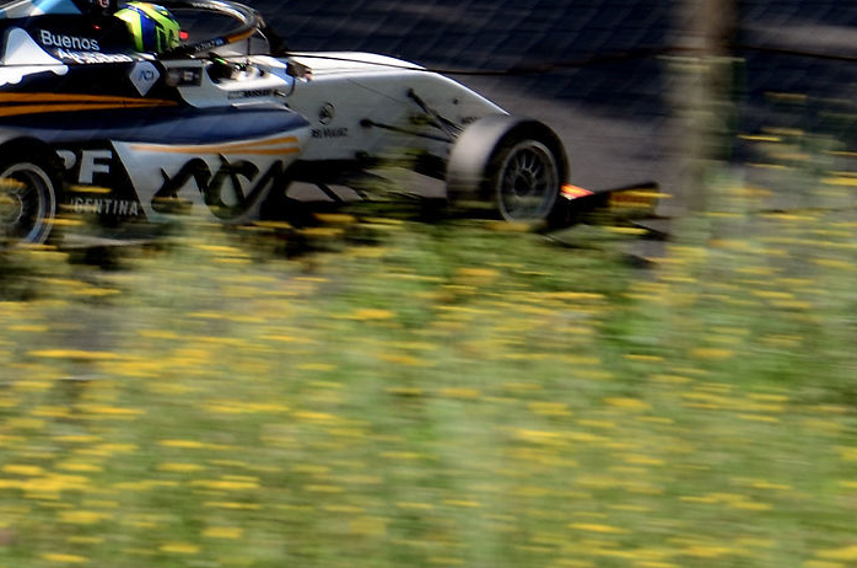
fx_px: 5392
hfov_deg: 9.0
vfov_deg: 6.0
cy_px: -18
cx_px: -173
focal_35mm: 227
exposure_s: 1/250
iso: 100
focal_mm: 44
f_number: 6.3
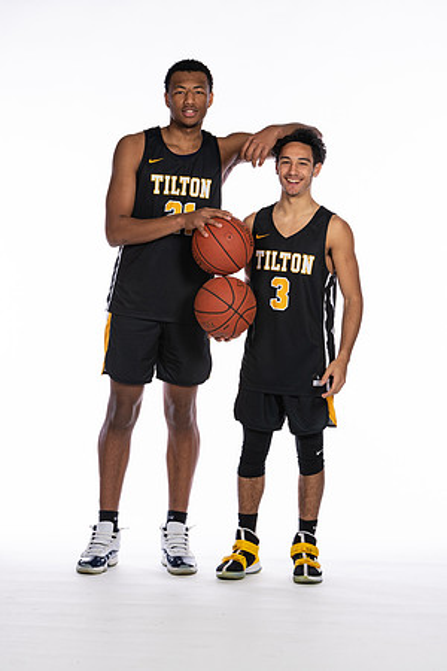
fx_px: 2570
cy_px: 336
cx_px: 224
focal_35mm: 138
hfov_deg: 9.9
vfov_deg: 14.9
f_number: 5.6
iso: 100
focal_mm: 92
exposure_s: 1/100
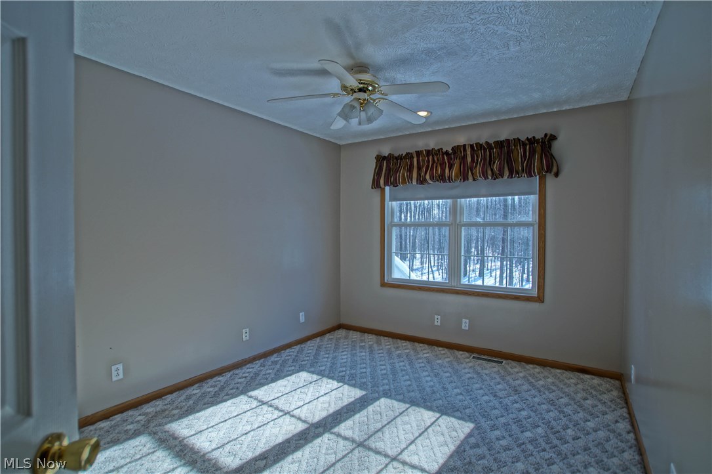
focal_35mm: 16
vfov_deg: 72.0
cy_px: 237
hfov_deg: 95.0
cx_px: 356
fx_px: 326
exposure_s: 1/60
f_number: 4.5
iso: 100
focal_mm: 11
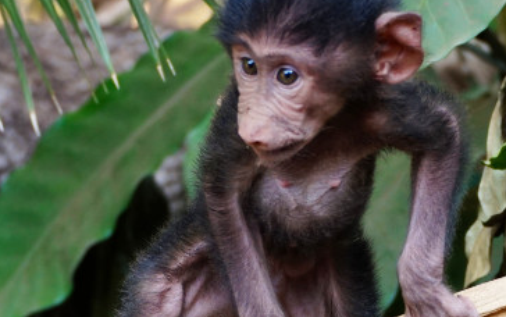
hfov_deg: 3.7
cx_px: 296
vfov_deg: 2.3
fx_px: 7922
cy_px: 218
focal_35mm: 574
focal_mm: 171
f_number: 5.6
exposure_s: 1/320
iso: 500
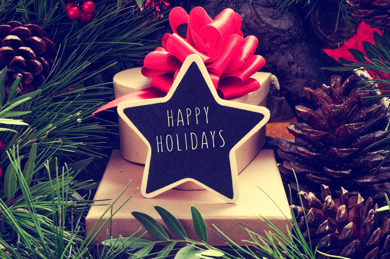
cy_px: 130
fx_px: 568
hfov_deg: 37.9
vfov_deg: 25.7
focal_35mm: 52
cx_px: 195
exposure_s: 1/100
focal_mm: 35
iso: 200
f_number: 11
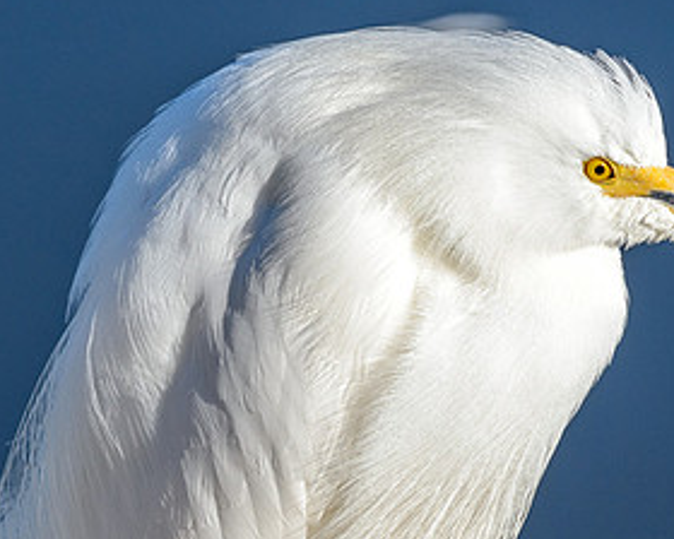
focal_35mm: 1325
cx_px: 247
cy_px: 398
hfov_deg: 1.5
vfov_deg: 1.2
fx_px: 26431
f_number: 9
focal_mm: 500
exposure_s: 1/1250
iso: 560
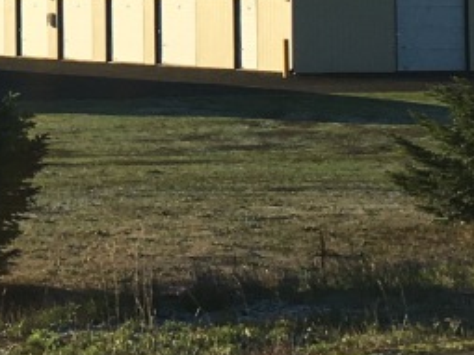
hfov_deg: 11.6
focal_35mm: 165
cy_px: -157
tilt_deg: +3.2
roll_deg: +0.1
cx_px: -167
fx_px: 2258
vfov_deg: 8.8
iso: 25
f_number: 2.2
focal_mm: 4.15
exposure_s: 1/1570
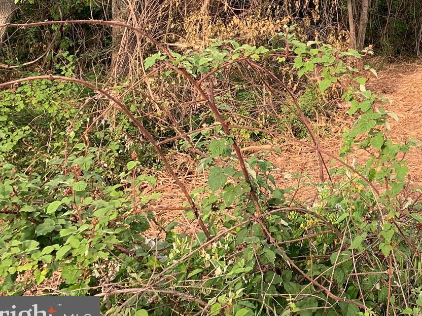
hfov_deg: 27.1
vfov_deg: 21.5
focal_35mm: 64
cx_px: 493
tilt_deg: +0.7
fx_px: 780
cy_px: -51
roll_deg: -4.9
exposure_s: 1/222
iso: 25
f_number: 1.8
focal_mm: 4.25
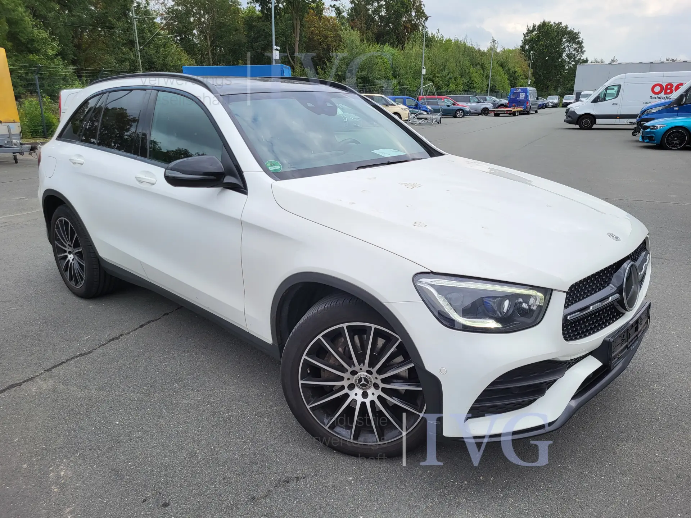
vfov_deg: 53.1
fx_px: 519
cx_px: 346
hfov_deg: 67.3
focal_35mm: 26
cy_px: 259
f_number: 1.8
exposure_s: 1/1311
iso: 40
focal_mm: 5.4
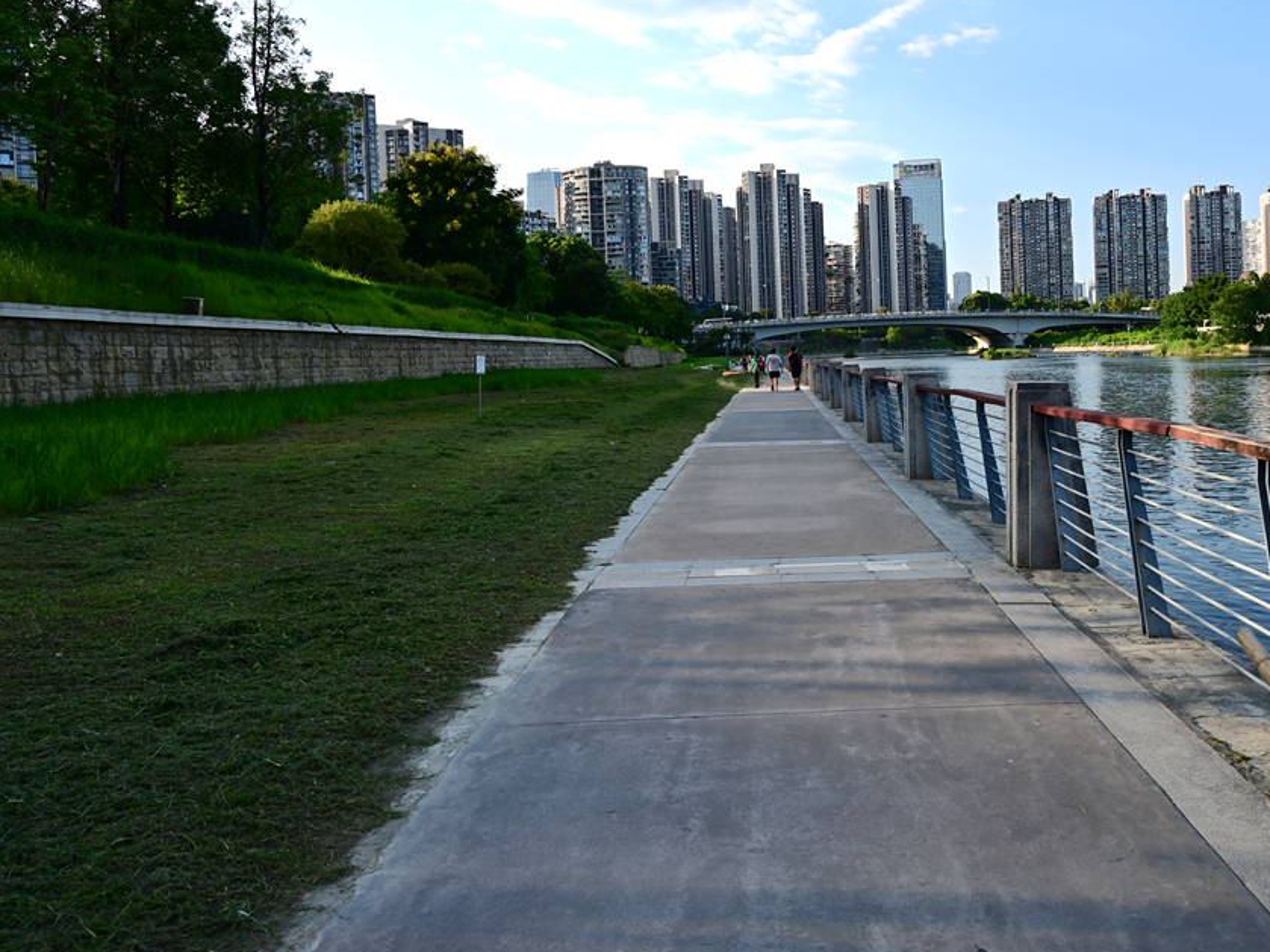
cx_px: 810
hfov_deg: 54.6
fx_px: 1211
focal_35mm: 33
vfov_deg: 42.7
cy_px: 381
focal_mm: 24
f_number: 8
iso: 160
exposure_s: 1/125
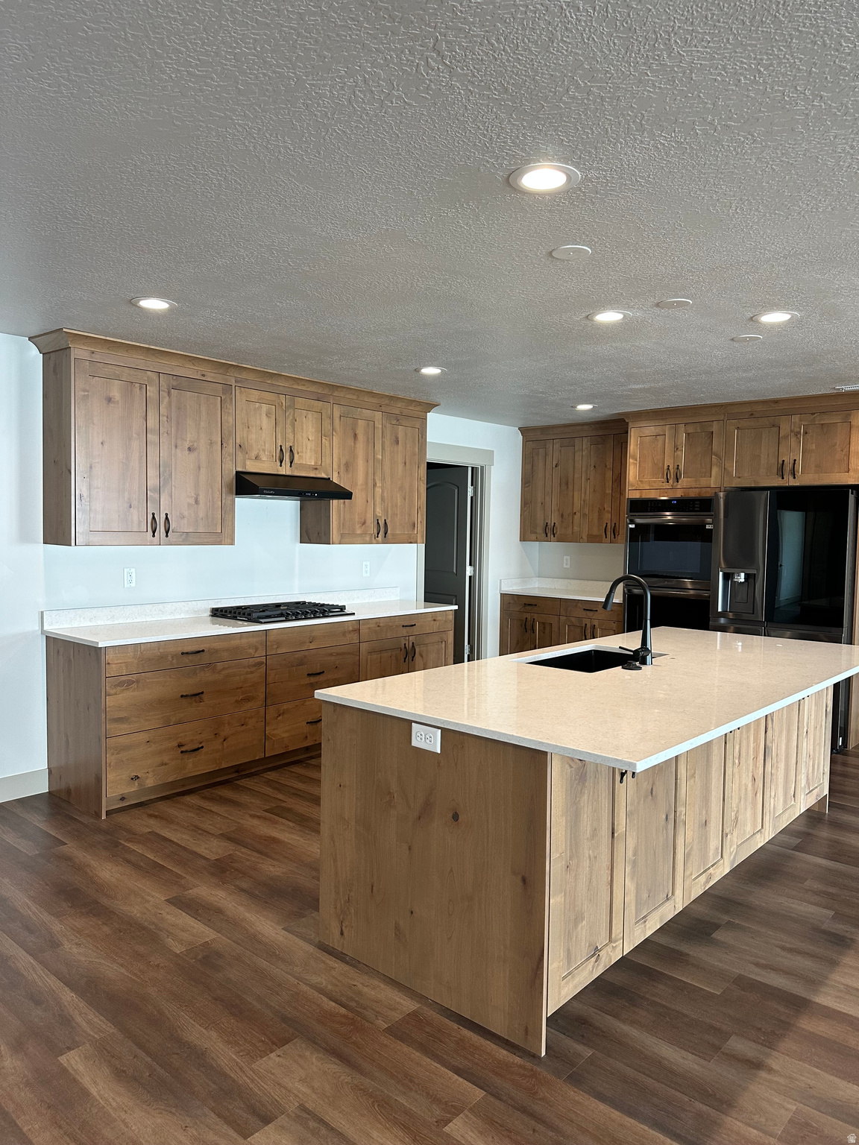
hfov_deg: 56.8
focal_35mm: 24
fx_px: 794
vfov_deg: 71.6
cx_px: 430
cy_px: 572
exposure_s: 1/120
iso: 200
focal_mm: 6.86
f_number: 1.78
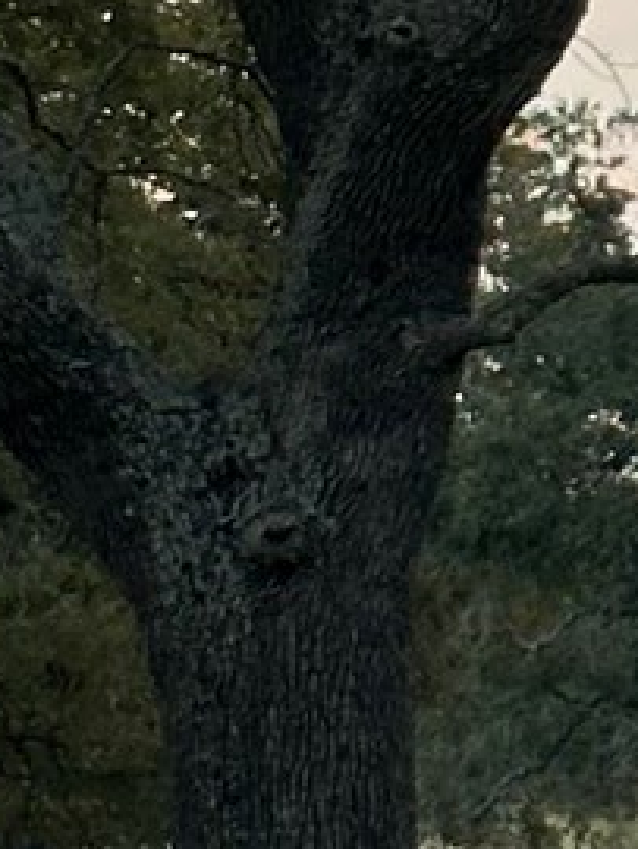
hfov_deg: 4.0
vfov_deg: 5.4
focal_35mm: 364
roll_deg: -2.4
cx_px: 1364
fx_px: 8931
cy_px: -506
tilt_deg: +6.1
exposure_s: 1/549
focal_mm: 6.86
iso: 64
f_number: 1.78
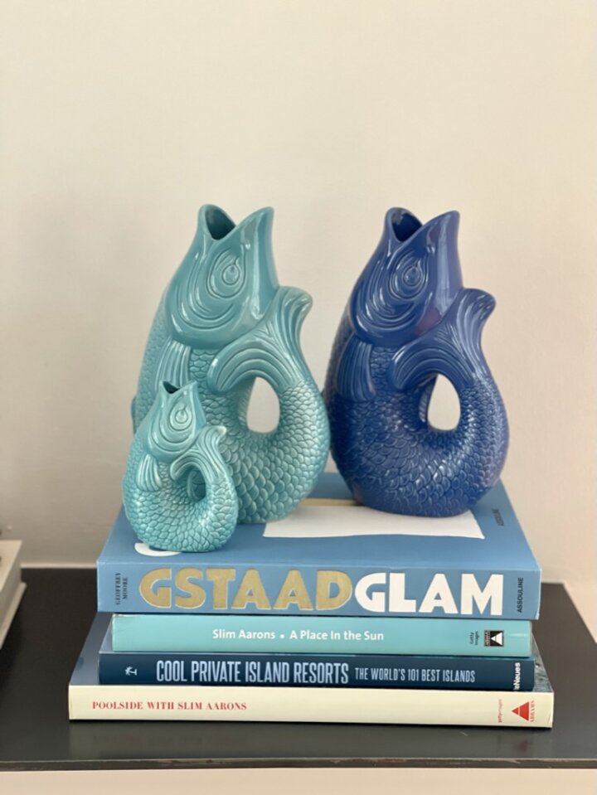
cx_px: 298
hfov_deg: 22.9
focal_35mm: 64
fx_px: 1471
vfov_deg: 30.3
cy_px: 398
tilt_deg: -14.4
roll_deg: -0.4
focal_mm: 7.5
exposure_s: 1/120
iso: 250
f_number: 2.2
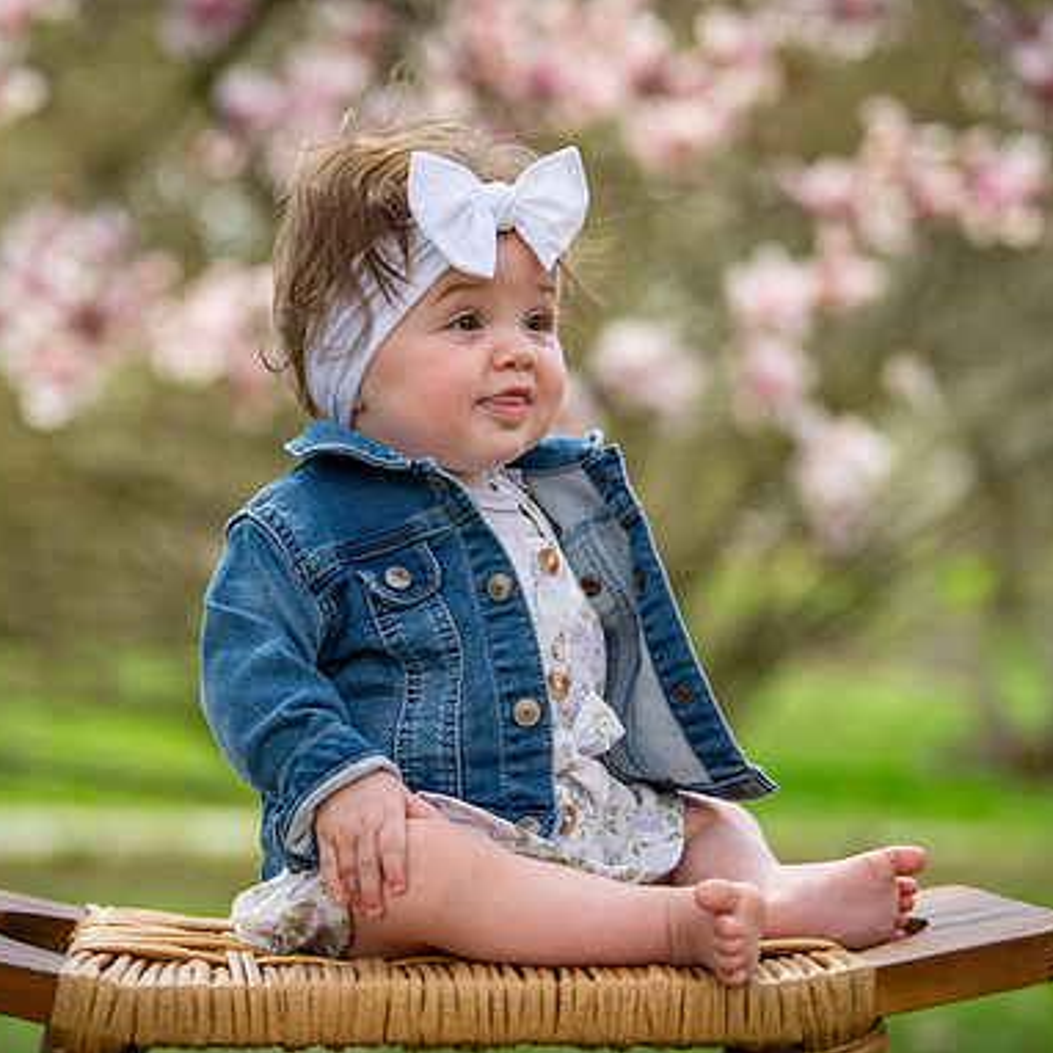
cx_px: 455
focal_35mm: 111
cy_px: 529
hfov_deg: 15.7
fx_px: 3820
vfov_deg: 15.7
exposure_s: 1/1250
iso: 320
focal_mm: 86
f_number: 2.8
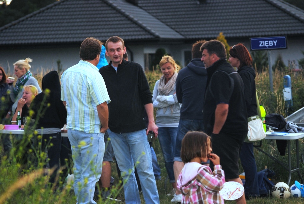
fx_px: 1395
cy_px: 102
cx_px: 152
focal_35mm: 165
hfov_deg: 12.4
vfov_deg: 8.3
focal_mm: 110
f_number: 4
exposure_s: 1/60
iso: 200
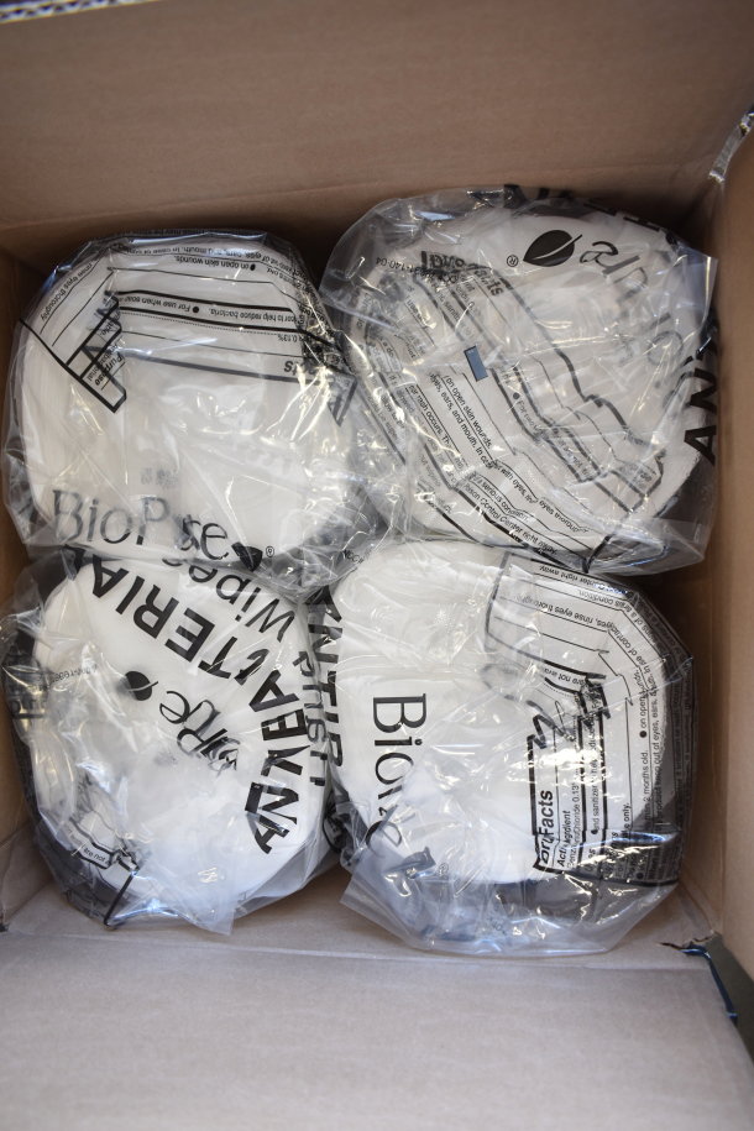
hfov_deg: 47.9
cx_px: 377
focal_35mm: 27
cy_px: 566
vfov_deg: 67.4
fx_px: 848
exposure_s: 1/30
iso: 280
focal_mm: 18
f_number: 3.5
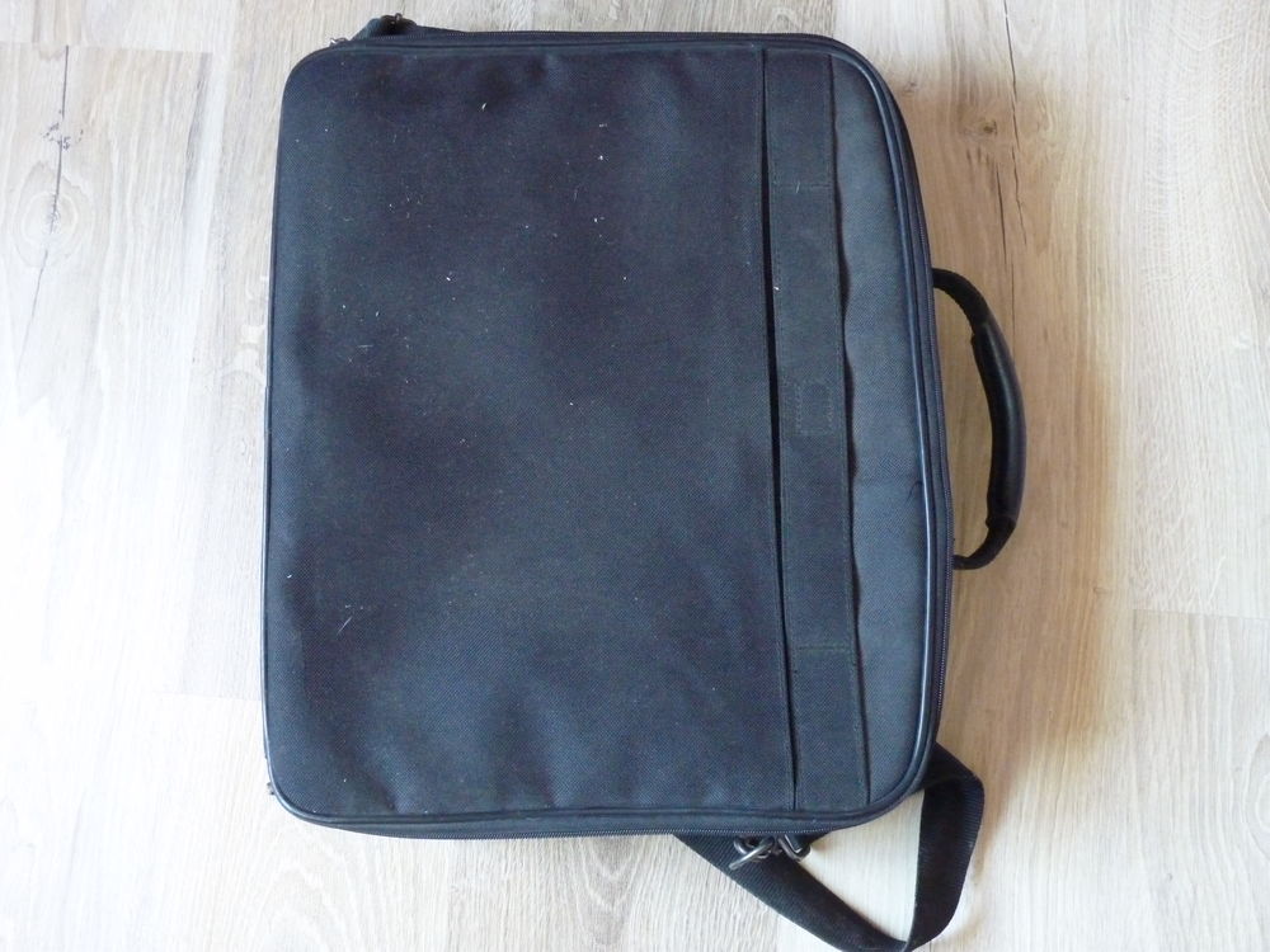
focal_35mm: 38
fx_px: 1394
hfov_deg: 49.0
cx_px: 635
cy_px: 476
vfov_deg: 37.7
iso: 800
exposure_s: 1/15
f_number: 3
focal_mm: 6.8
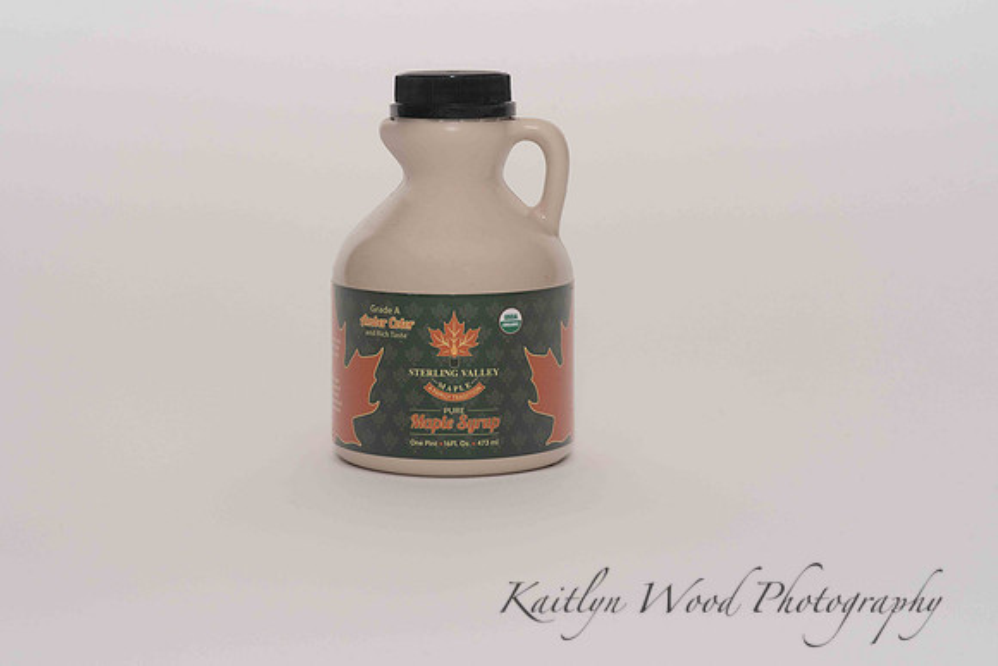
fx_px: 2467
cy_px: 333
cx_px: 499
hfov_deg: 22.9
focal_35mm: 89
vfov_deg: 15.4
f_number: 13
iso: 400
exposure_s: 1/100
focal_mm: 85
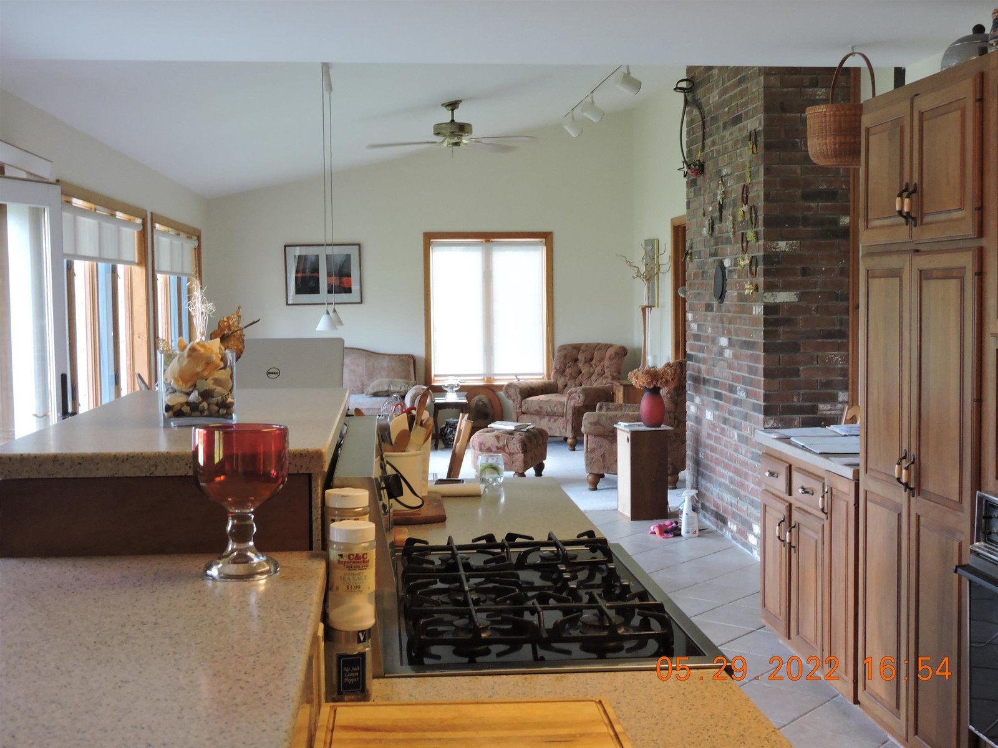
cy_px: 374
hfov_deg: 42.1
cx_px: 499
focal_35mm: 45
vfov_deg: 32.2
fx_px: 1297
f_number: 4
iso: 400
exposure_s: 1/30
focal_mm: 8.1
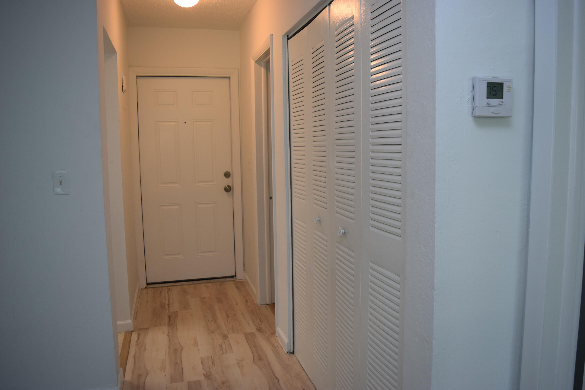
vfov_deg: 47.9
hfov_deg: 67.4
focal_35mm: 27
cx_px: 292
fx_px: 439
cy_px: 195
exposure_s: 1/60
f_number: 4
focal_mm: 18
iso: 500
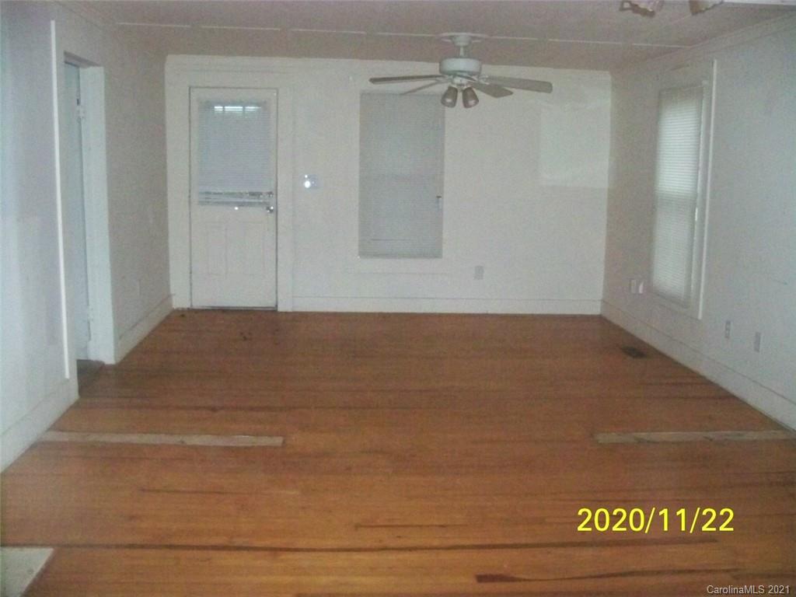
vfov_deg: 40.7
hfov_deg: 52.6
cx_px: 398
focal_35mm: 35
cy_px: 298
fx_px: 805
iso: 1600
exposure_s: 1/500
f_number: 3.5
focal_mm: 6.2
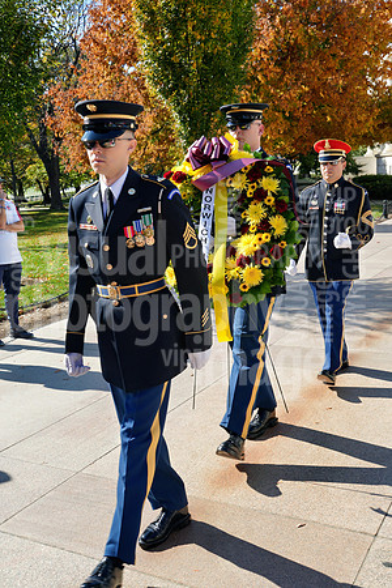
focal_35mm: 40
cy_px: 294
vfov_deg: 47.9
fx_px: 661
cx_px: 196
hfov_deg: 33.0
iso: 100
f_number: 8
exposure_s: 1/100
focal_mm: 27
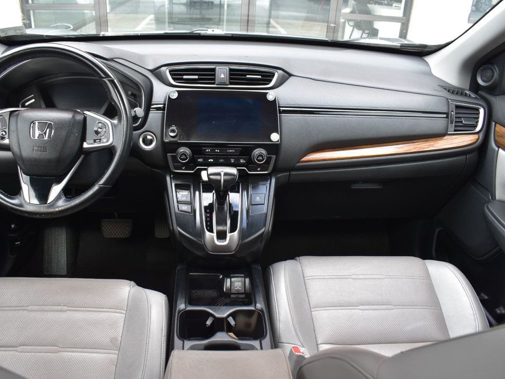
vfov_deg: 46.8
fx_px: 438
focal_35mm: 30
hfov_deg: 59.9
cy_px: 190
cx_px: 230
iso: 400
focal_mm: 18
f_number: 8
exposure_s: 1/50
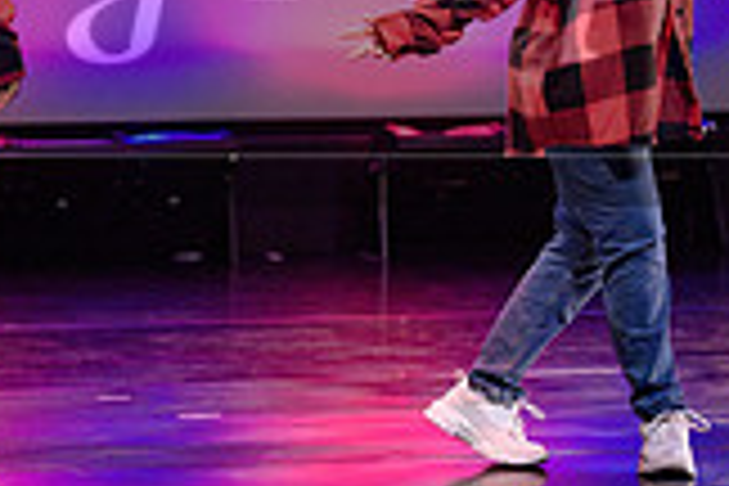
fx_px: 7208
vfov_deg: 3.9
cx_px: 284
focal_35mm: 356
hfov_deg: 5.8
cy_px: -146
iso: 1600
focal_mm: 85
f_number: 2.8
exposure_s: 1/250
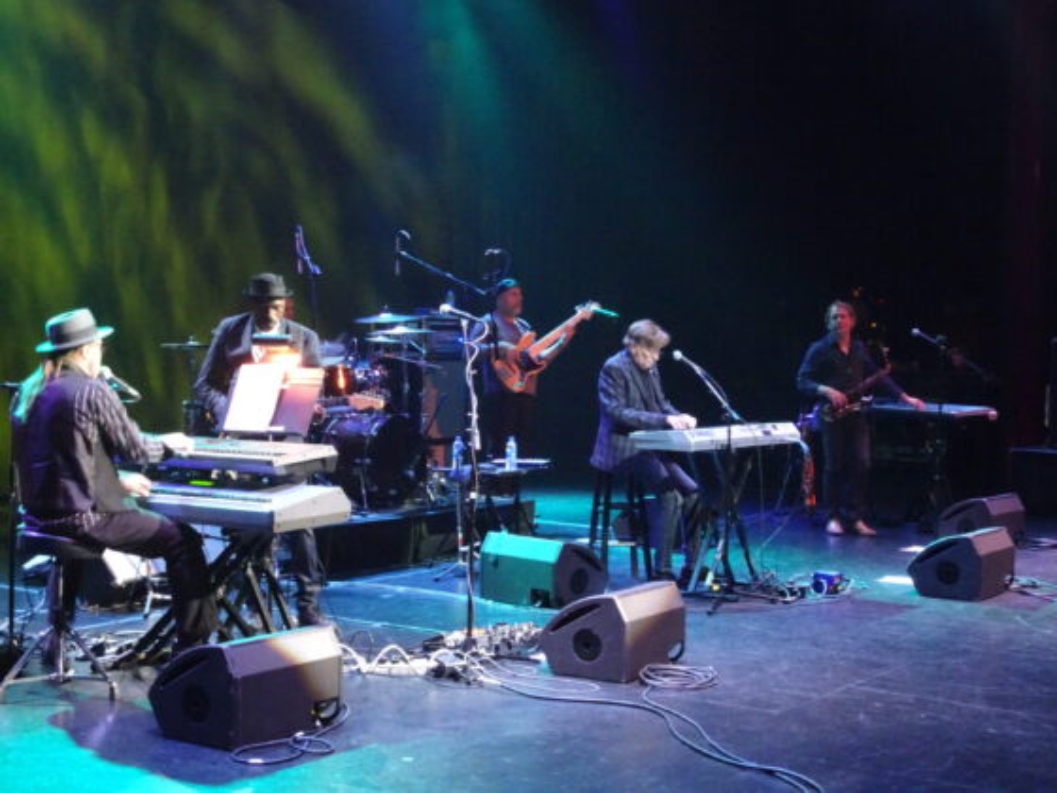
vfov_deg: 26.1
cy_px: 396
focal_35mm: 56
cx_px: 528
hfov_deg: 34.3
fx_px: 1710
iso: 1600
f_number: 4.5
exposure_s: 1/10
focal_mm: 9.52
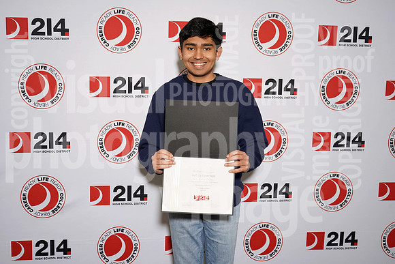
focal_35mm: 40
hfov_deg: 48.4
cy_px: 132
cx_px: 198
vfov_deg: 33.4
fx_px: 439
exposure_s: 1/125
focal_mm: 40
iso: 250
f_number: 5
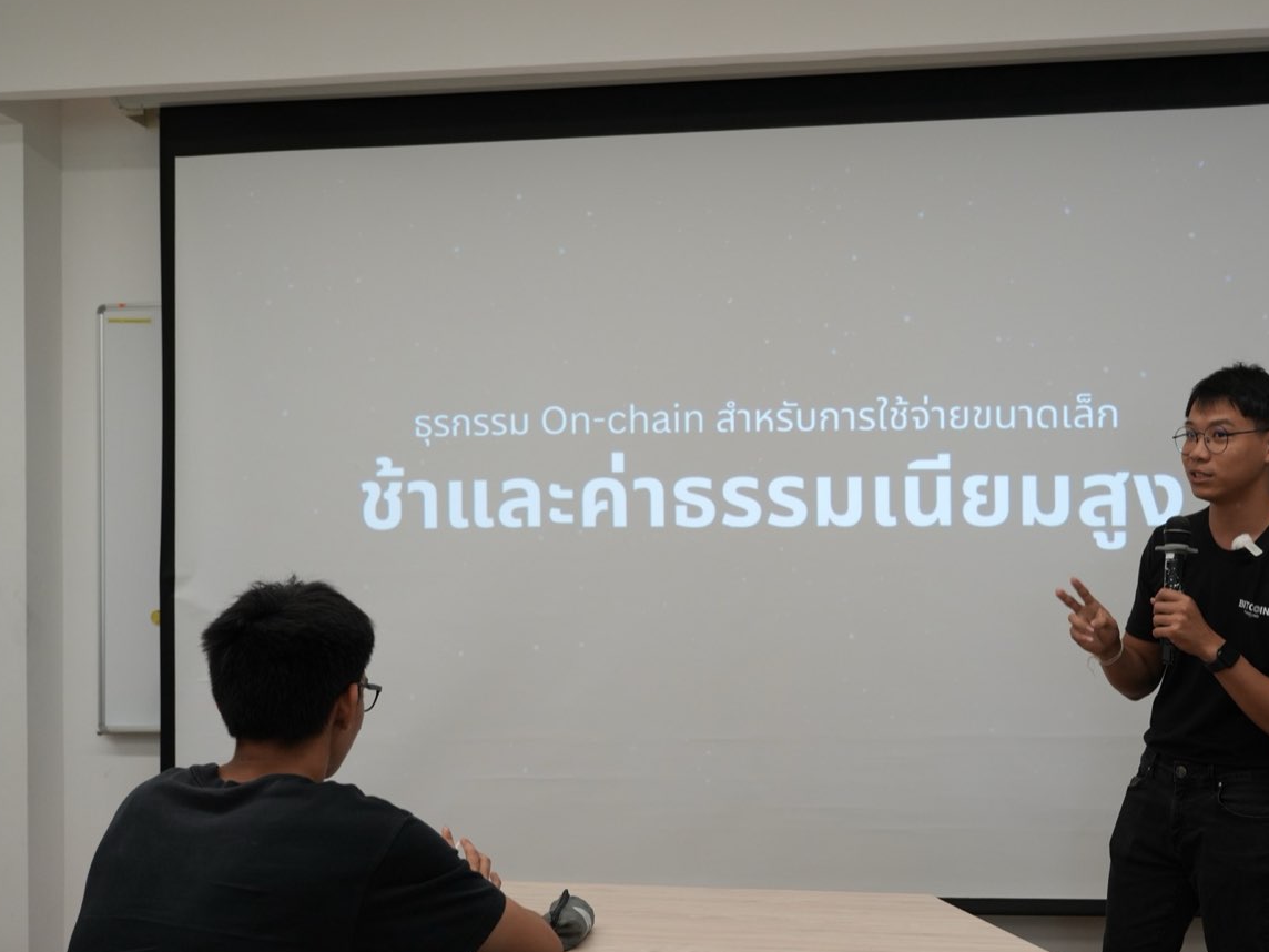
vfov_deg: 36.6
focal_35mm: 39
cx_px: 836
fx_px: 1430
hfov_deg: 47.2
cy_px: 584
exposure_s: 1/125
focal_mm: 29
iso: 800
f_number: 4
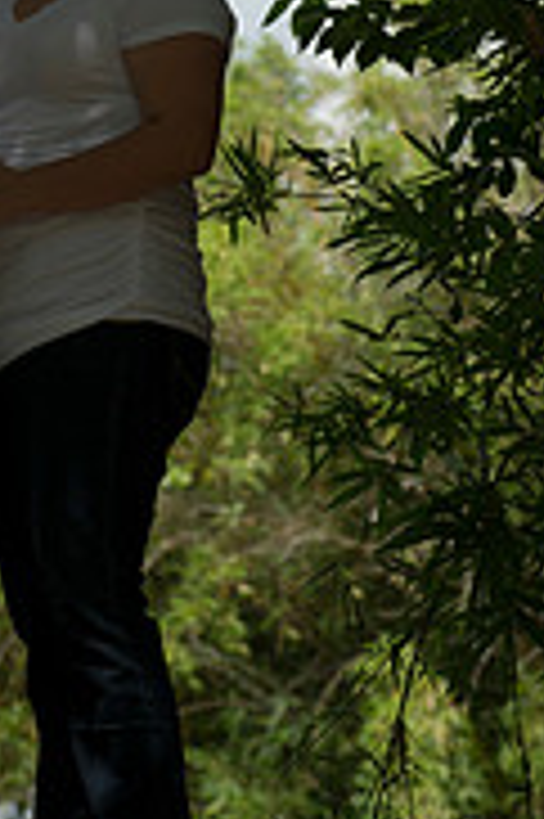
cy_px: -9
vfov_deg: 5.2
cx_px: 20
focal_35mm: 395
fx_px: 8970
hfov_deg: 3.5
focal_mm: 160
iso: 200
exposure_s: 1/200
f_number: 7.1
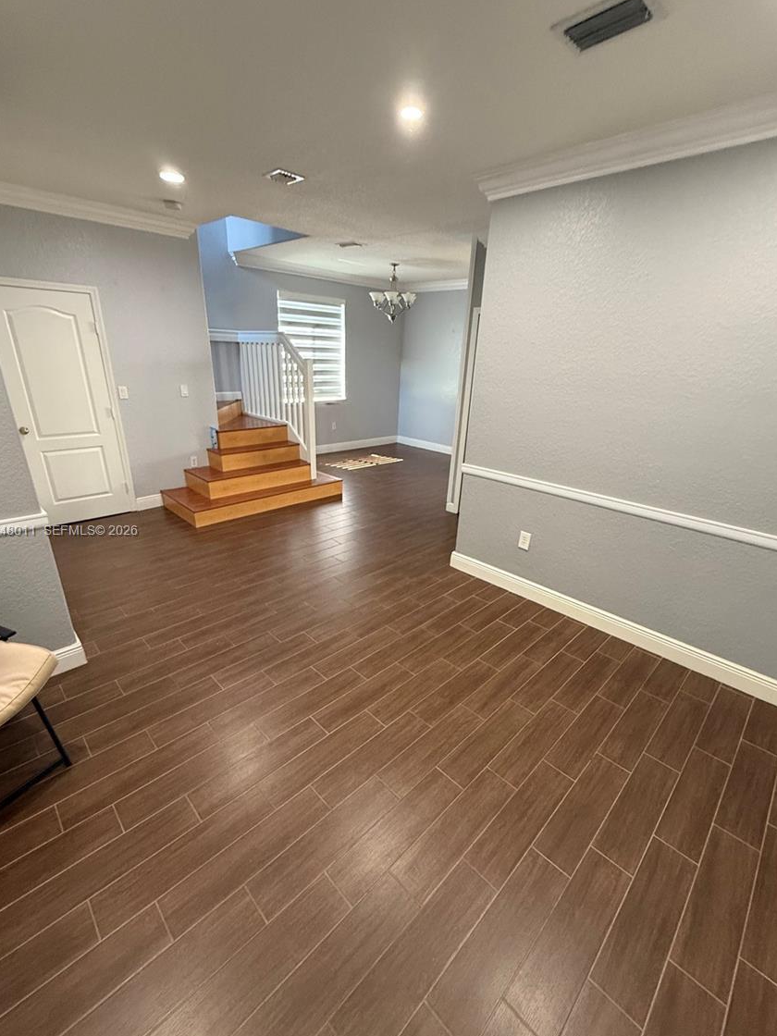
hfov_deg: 81.7
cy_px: 532
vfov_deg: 98.1
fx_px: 449
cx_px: 383
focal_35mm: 15
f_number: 2.2
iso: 400
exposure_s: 1/60
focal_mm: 2.22
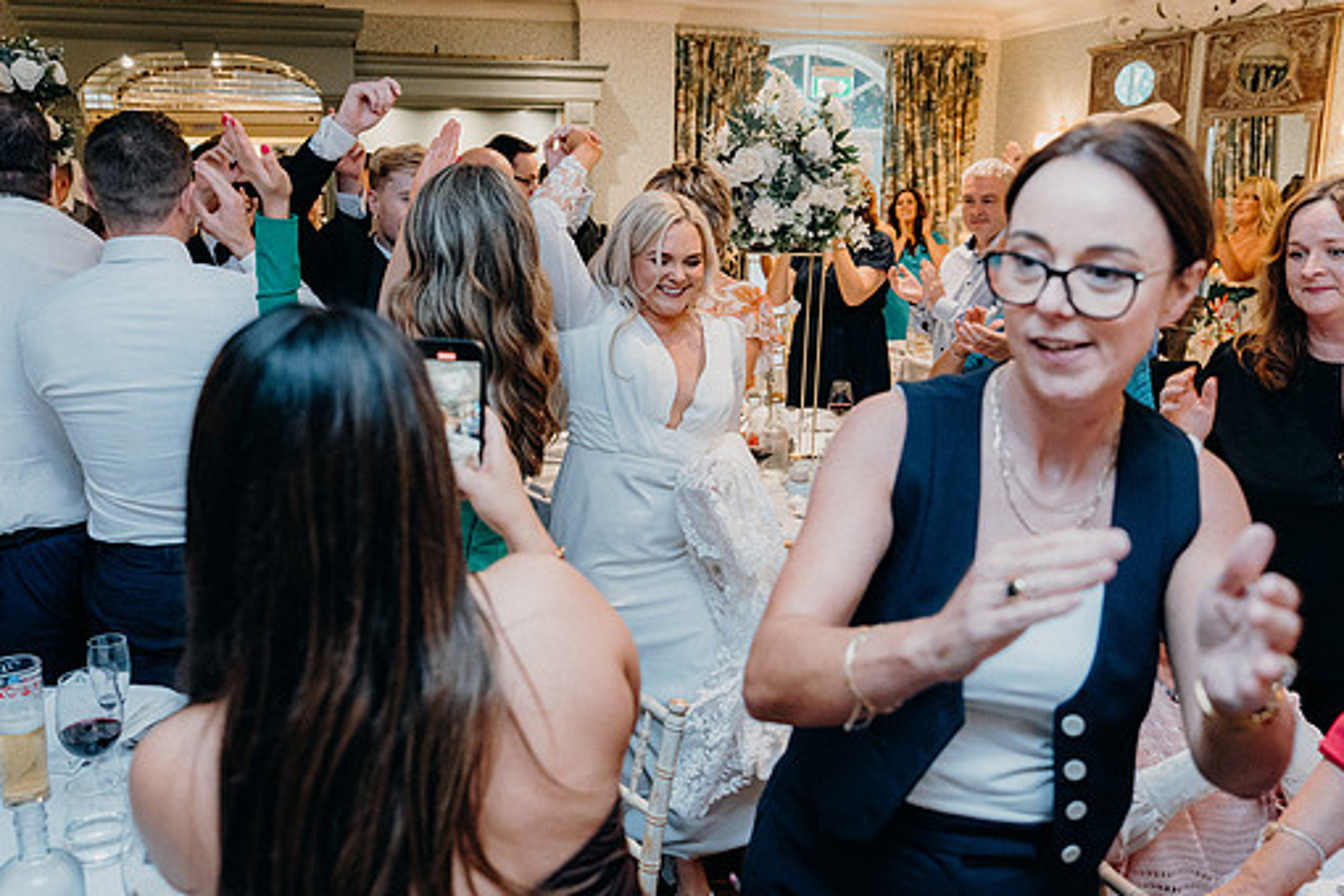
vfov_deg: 40.0
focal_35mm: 33
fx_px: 1232
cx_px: 659
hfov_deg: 57.2
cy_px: 436
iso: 2500
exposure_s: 1/160
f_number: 3.5
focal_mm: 29
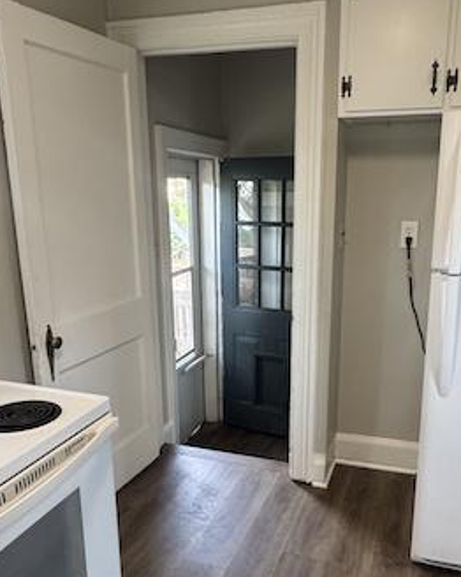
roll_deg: -0.3
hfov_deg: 45.7
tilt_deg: -15.3
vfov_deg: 55.3
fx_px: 546
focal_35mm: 32
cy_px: 343
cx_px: 260
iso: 200
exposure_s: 1/60
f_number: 2.2
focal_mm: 2.22
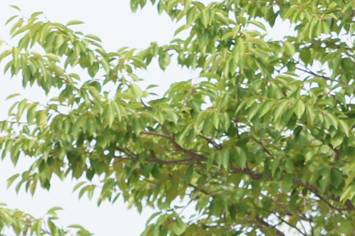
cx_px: 153
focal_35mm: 454
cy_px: 534
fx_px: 4475
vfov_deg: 3.0
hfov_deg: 4.5
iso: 200
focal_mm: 60
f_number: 5
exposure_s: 1/640
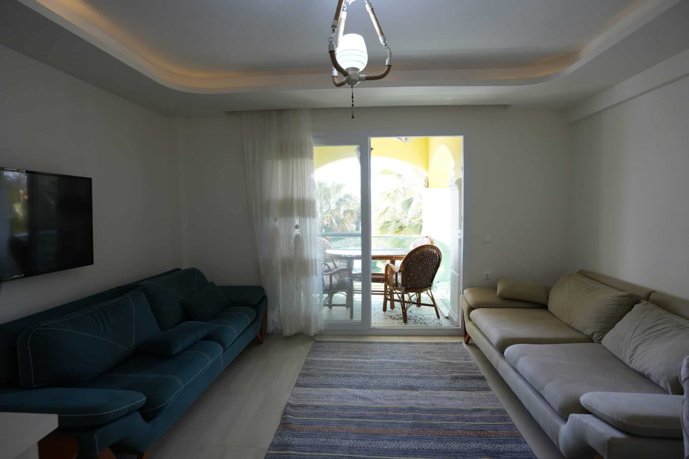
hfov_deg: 93.3
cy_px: 230
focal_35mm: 17
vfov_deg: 70.4
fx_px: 325
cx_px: 344
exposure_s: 1/160
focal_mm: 17
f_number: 4
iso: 320
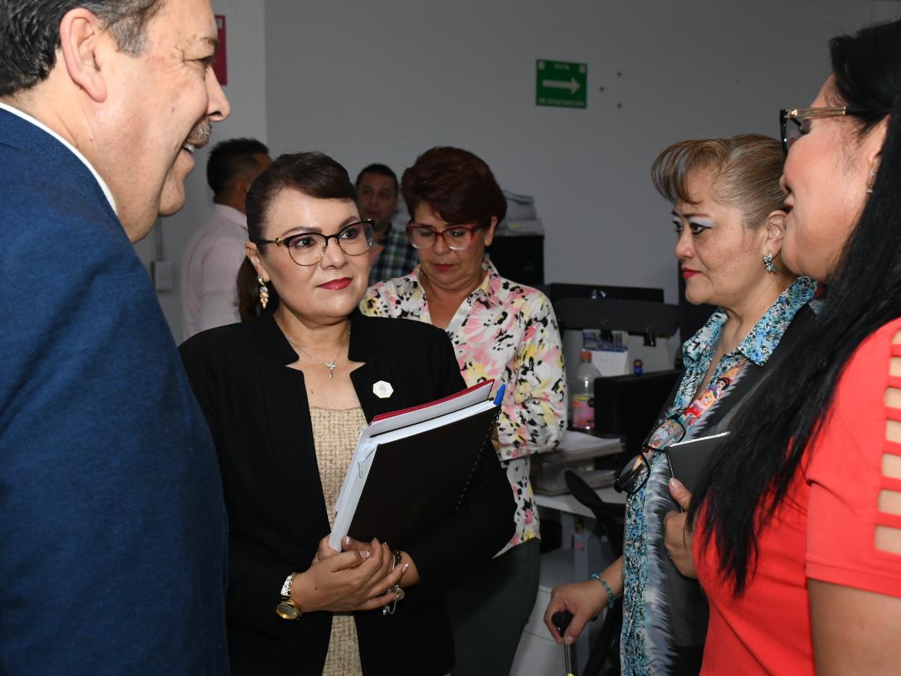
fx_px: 1562
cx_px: 481
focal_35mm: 60
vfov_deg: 24.4
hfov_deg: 32.2
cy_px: 289
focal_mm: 30
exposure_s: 1/160
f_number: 5.6
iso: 1250
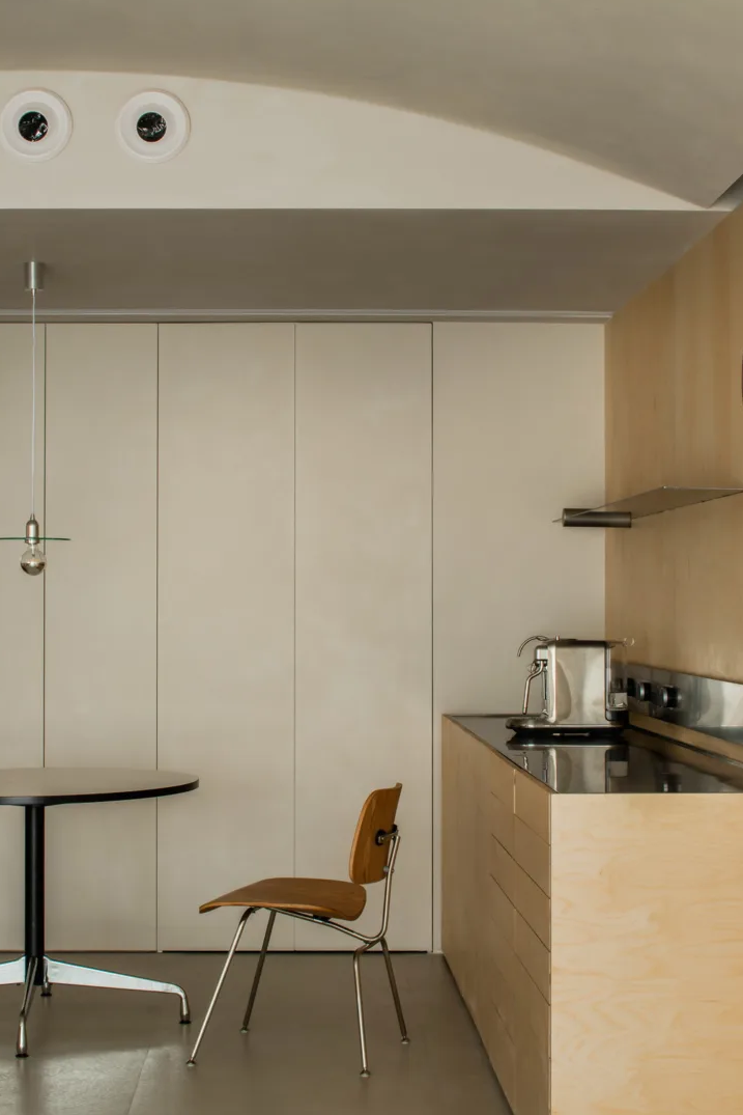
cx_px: 311
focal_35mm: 67
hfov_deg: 20.3
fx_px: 2073
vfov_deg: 30.0
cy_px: 451
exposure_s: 1/2
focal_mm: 45
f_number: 13
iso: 100
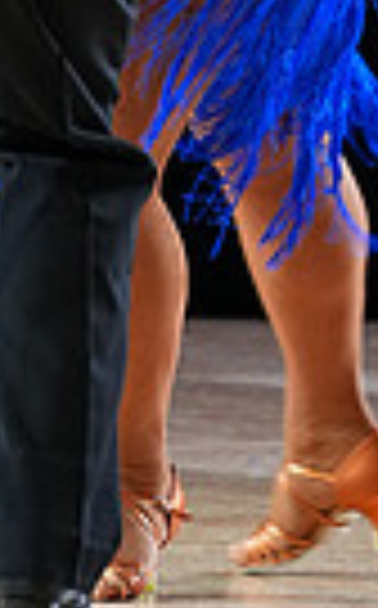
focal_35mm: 879
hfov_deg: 1.5
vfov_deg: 2.4
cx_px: -34
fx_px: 14535
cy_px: -473
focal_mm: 200
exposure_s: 1/400
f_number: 4
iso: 2000
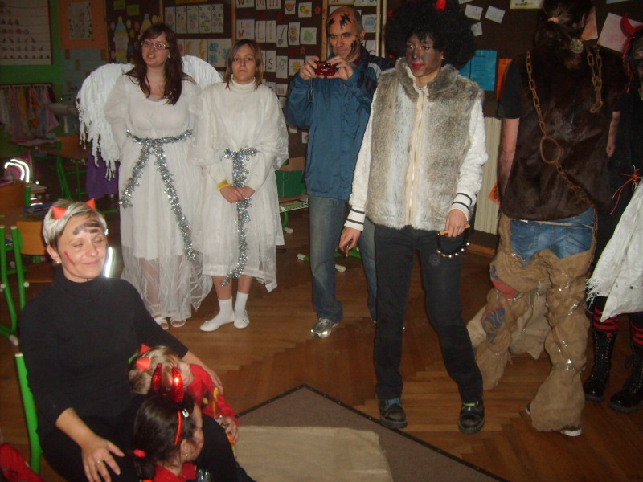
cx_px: 322
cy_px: 241
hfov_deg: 52.6
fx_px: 650
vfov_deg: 40.7
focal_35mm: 35
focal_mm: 5.8
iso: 166
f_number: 2.8
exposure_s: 1/45
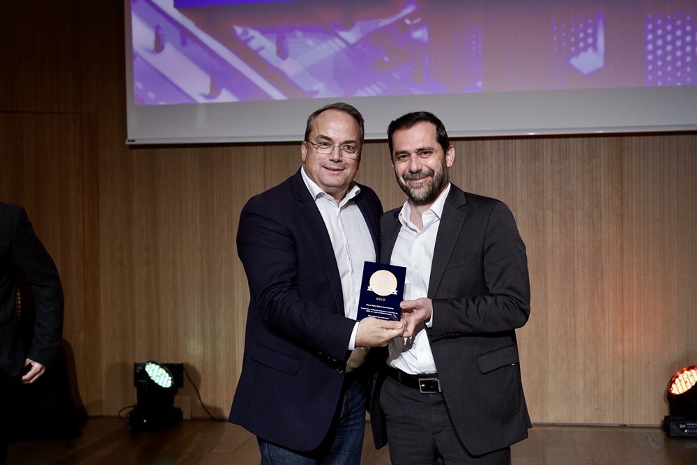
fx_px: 1084
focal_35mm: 56
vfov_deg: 24.2
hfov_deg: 35.6
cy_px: 232
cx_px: 348
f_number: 5.6
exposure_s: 1/200
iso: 2000
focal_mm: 56
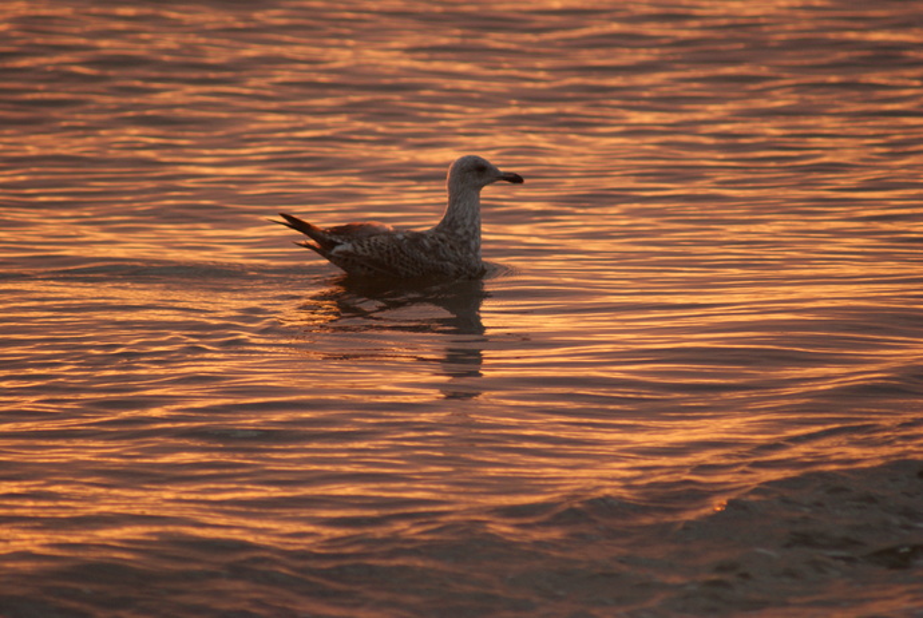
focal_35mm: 450
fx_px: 11552
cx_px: 462
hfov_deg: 4.6
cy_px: 309
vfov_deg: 3.1
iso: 400
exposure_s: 1/160
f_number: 5.6
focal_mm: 300
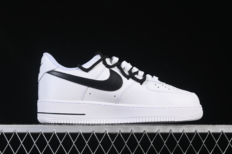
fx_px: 483
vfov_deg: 18.2
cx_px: 116
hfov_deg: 27.0
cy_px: 77
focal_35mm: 75
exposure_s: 1/100
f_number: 8
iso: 160
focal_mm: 50
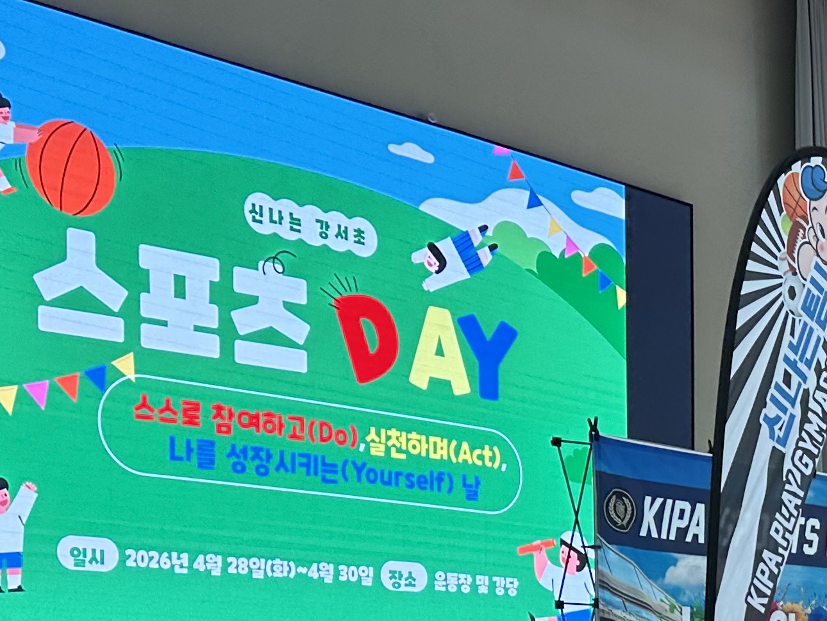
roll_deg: -1.1
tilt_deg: -0.4
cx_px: 996
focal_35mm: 75
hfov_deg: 23.7
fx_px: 1792
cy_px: 767
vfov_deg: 18.5
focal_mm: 6.86
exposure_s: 1/121
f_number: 1.78
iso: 100
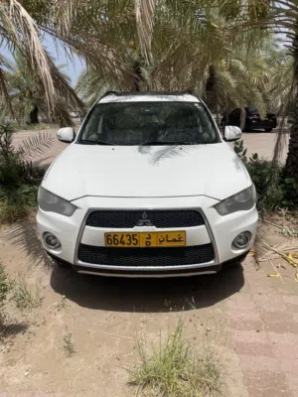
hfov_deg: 53.1
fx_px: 298
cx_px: 149
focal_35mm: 26
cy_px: 198
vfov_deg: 67.3
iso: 32
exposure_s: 1/7813
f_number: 1.6
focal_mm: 4.2
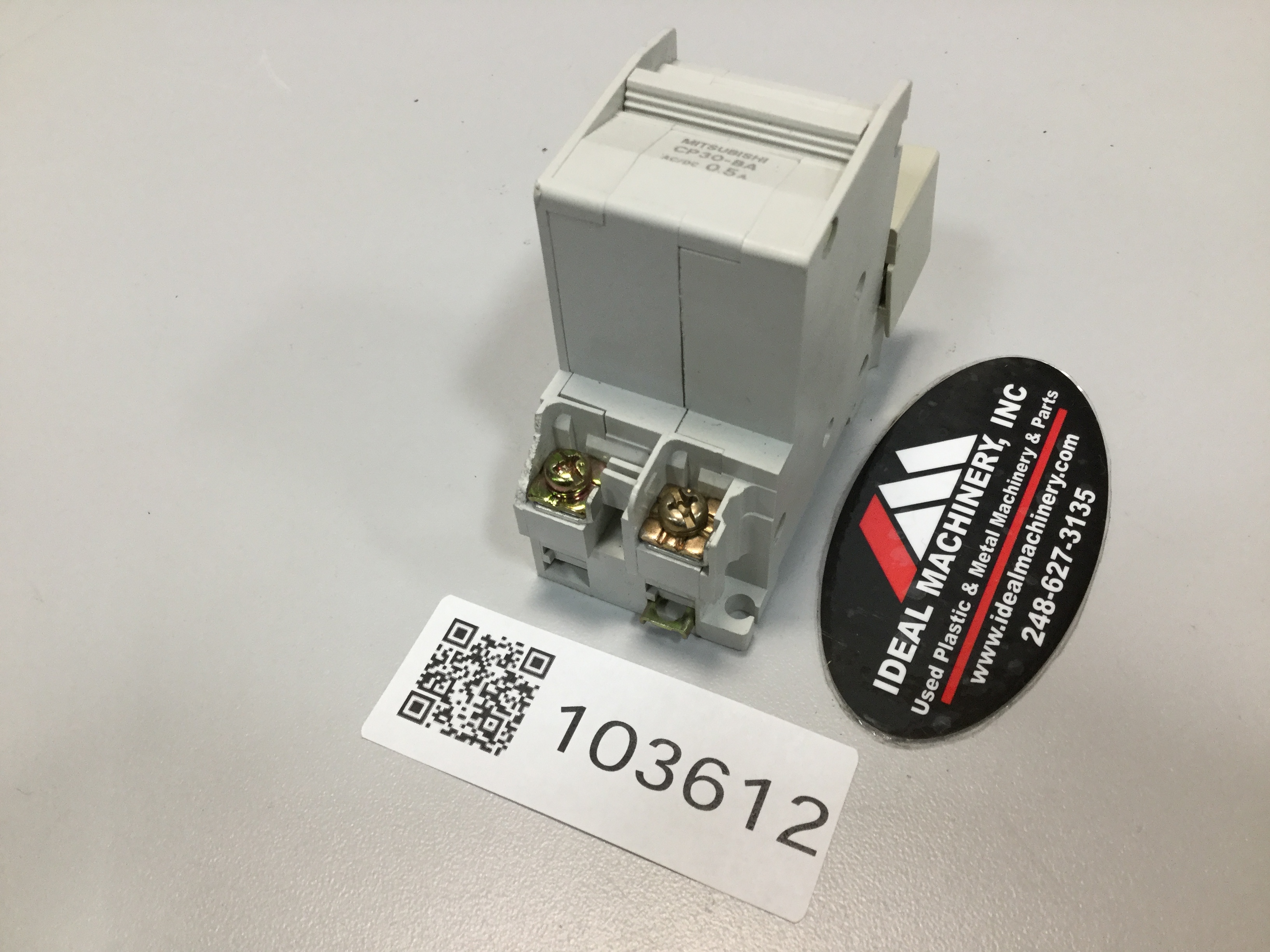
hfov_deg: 58.4
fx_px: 1137
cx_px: 635
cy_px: 476
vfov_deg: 45.4
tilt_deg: -52.6
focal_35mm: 31
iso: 32
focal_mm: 3.3
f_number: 2.4
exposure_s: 1/30
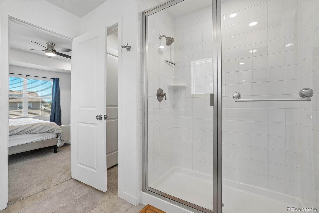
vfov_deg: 77.3
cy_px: 106
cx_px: 160
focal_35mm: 15
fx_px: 133
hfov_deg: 100.4
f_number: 8
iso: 400
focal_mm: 10
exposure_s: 1/40
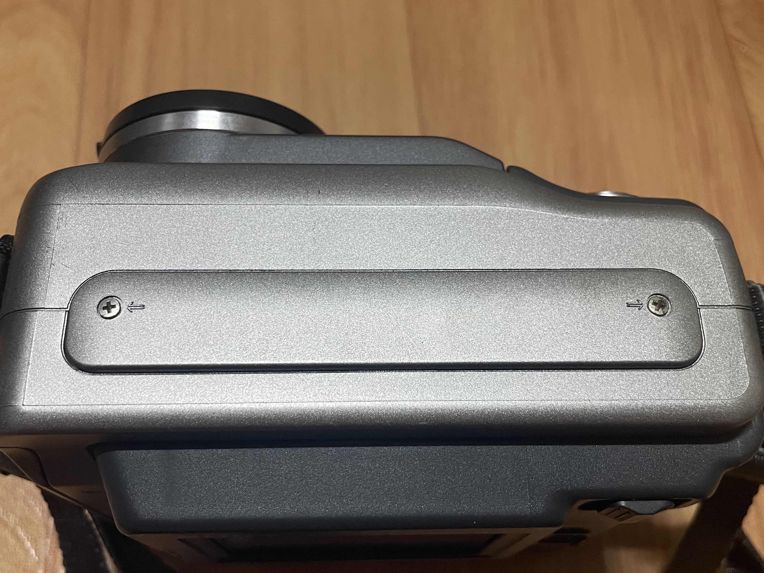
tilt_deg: -67.1
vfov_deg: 40.7
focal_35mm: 35
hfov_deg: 52.6
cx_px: 391
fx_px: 772
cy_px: 307
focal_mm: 4.2
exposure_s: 1/60
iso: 125
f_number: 1.6
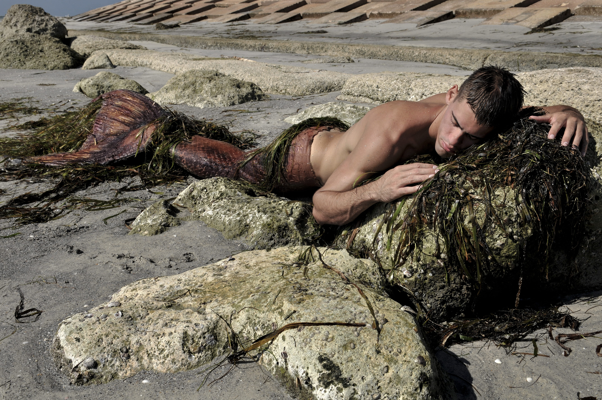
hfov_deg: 53.2
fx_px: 601
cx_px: 301
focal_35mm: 36
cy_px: 200
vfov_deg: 36.8
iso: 200
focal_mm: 24
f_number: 9
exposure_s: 1/200
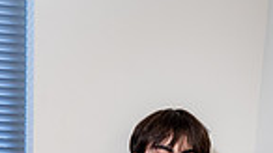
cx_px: 140
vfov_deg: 9.6
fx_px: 796
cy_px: 384
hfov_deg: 19.5
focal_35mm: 110
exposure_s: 1/125
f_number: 4
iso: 1250
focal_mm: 34
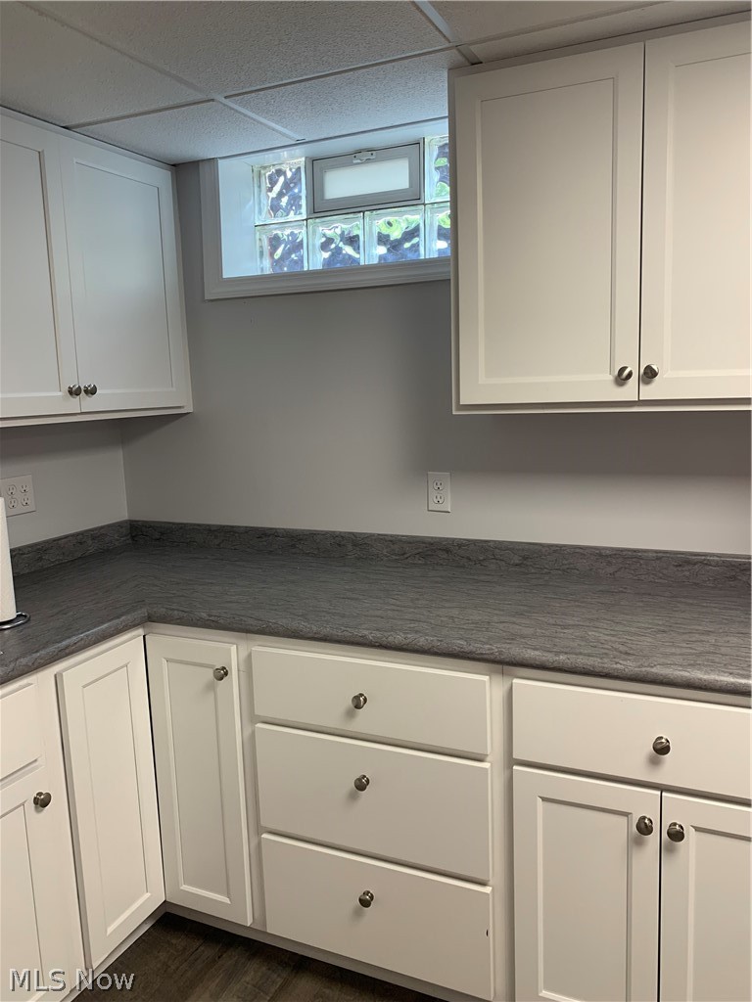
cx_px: 376
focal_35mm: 26
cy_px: 501
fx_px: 753
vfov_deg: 67.3
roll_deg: +1.7
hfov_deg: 53.1
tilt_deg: -6.6
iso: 80
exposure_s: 1/60
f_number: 1.8
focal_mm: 4.25
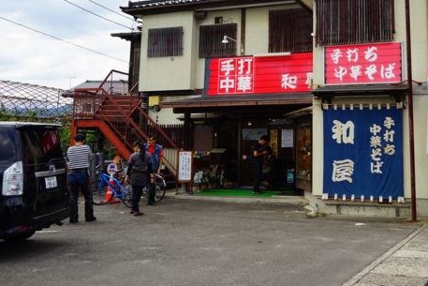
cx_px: 310
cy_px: 68
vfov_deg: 31.3
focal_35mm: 42
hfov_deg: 45.1
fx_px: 499
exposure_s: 1/100
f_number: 9
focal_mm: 24
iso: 100
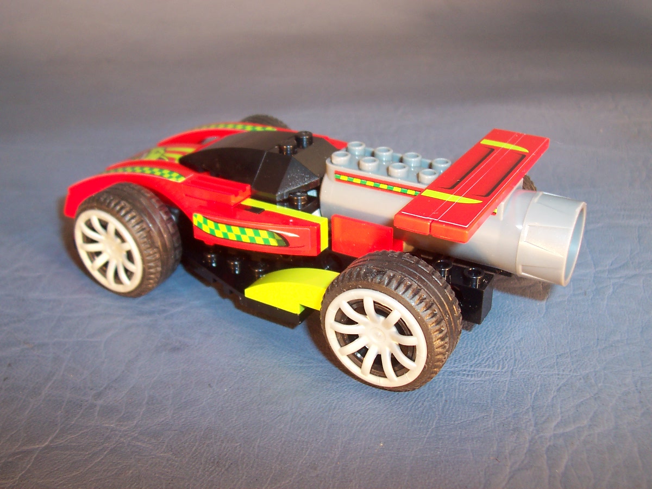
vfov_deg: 38.7
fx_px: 697
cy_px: 244
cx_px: 326
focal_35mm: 37
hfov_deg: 50.1
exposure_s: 1/60
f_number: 2.8
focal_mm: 5.6
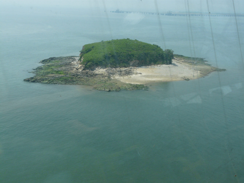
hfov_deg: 43.9
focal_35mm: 43
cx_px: 122
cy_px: 92
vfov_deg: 33.6
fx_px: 303
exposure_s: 1/500
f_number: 5.6
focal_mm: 7
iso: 100
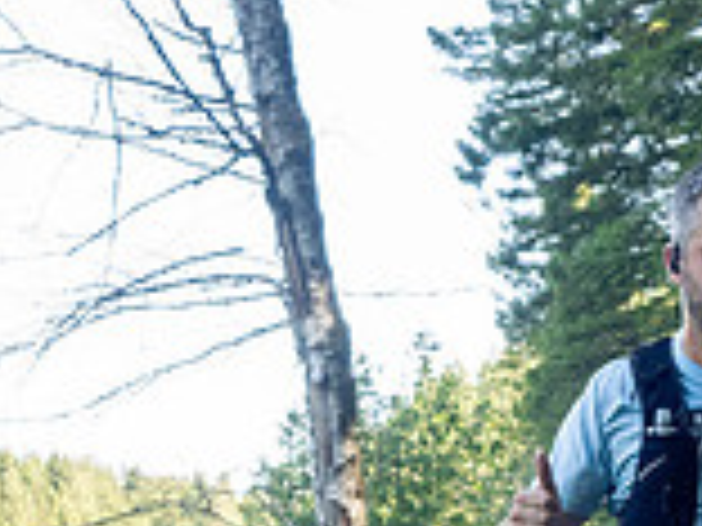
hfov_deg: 18.8
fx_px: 2109
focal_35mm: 104
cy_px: 632
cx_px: 216
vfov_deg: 13.8
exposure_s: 1/1000
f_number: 2.8
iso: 1250
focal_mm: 14
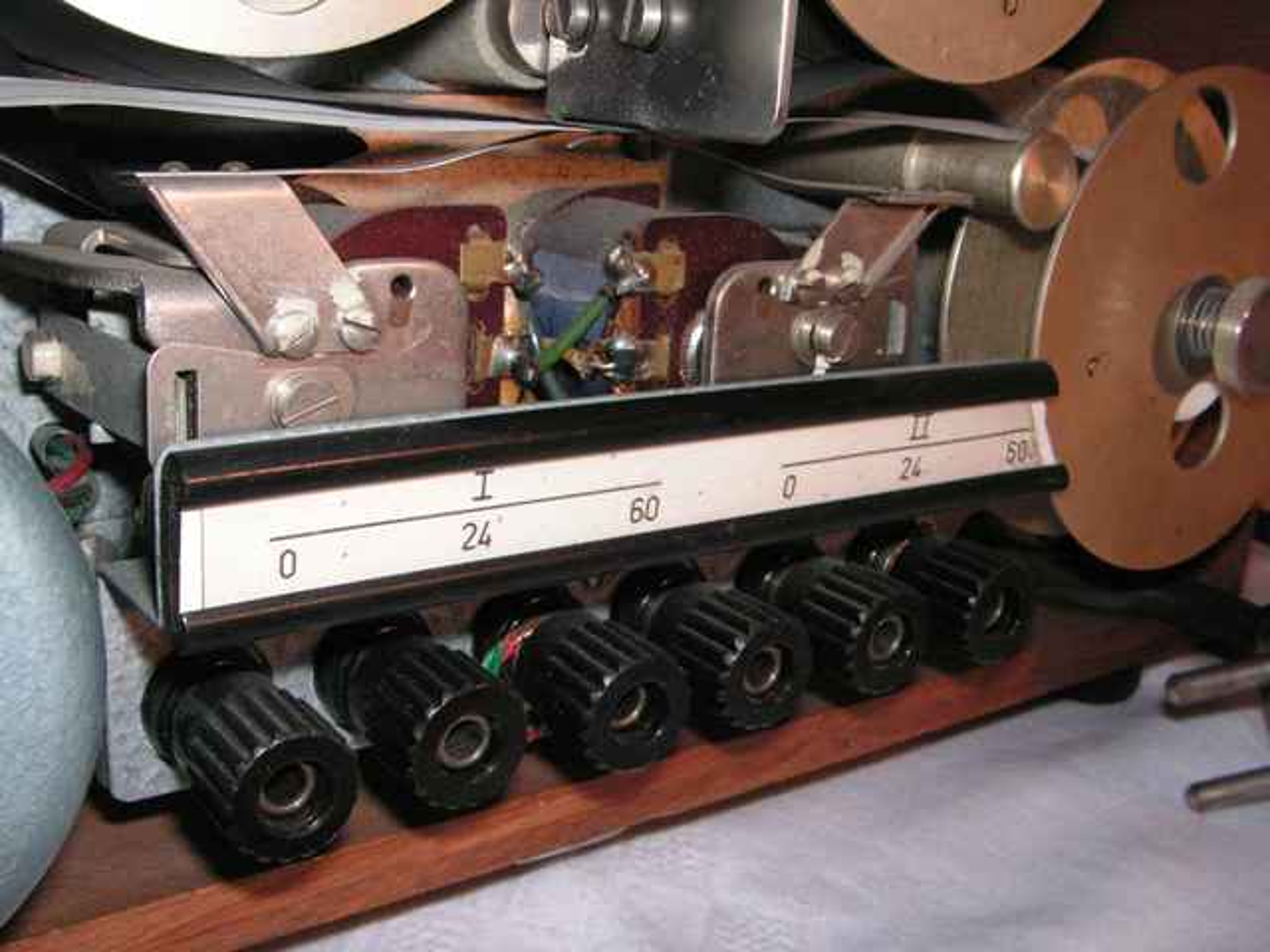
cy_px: 476
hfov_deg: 49.0
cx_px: 635
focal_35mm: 38
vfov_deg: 37.7
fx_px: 1394
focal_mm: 6.3
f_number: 6.6
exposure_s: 1/45
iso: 160
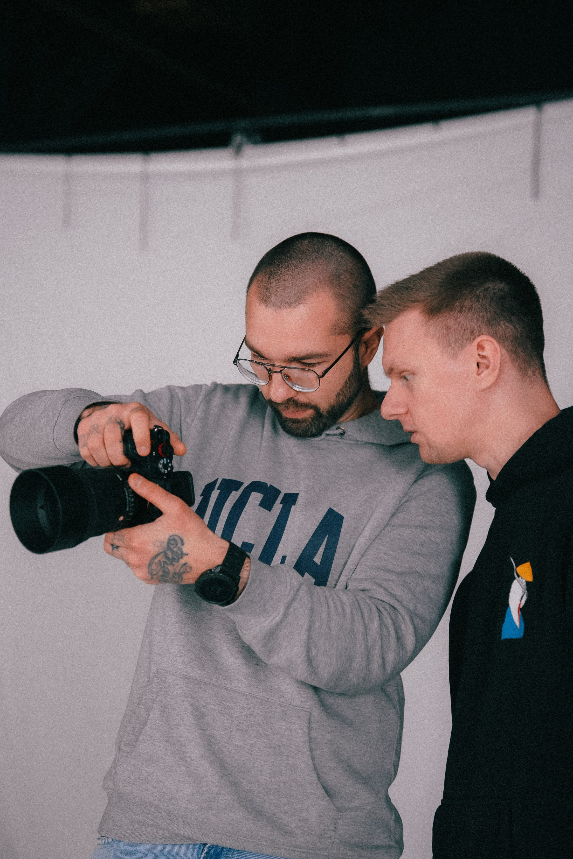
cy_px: 462
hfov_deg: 18.7
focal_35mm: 73
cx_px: 284
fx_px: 1743
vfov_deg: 27.7
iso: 400
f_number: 2.8
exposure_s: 1/160
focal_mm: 63
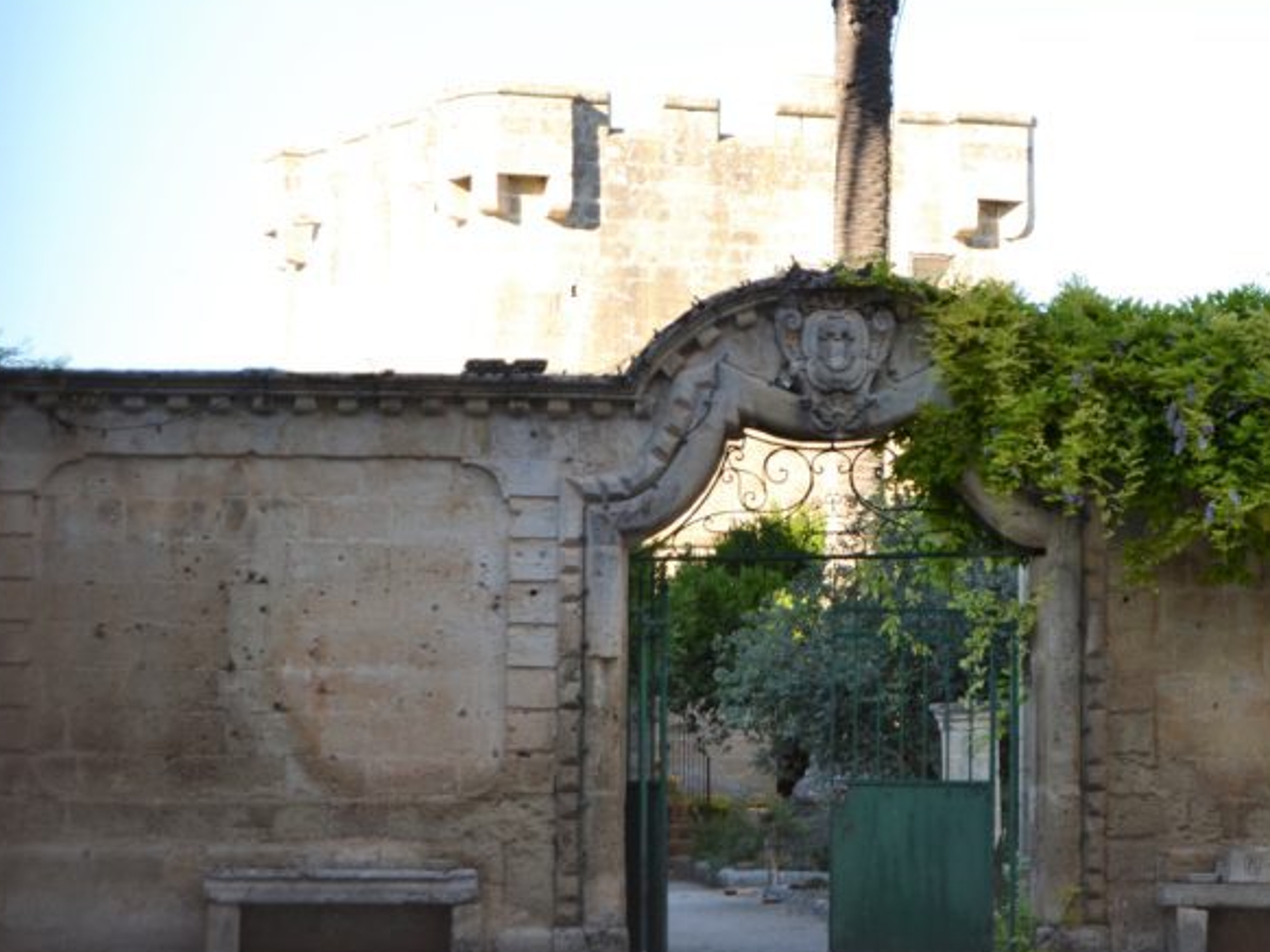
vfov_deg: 12.1
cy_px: 557
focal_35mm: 123
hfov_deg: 16.0
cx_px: 919
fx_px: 4501
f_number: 5.6
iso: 110
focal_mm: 55
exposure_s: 1/125
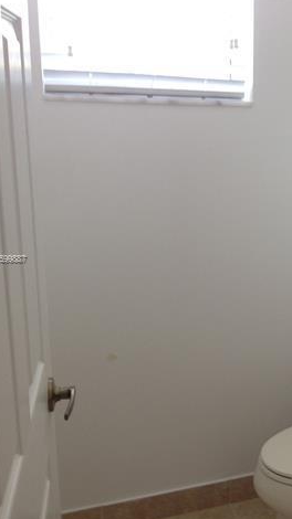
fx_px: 675
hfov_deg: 23.1
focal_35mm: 49
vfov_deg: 42.1
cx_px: 312
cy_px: 260
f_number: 2.4
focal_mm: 4.12
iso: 50
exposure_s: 1/20
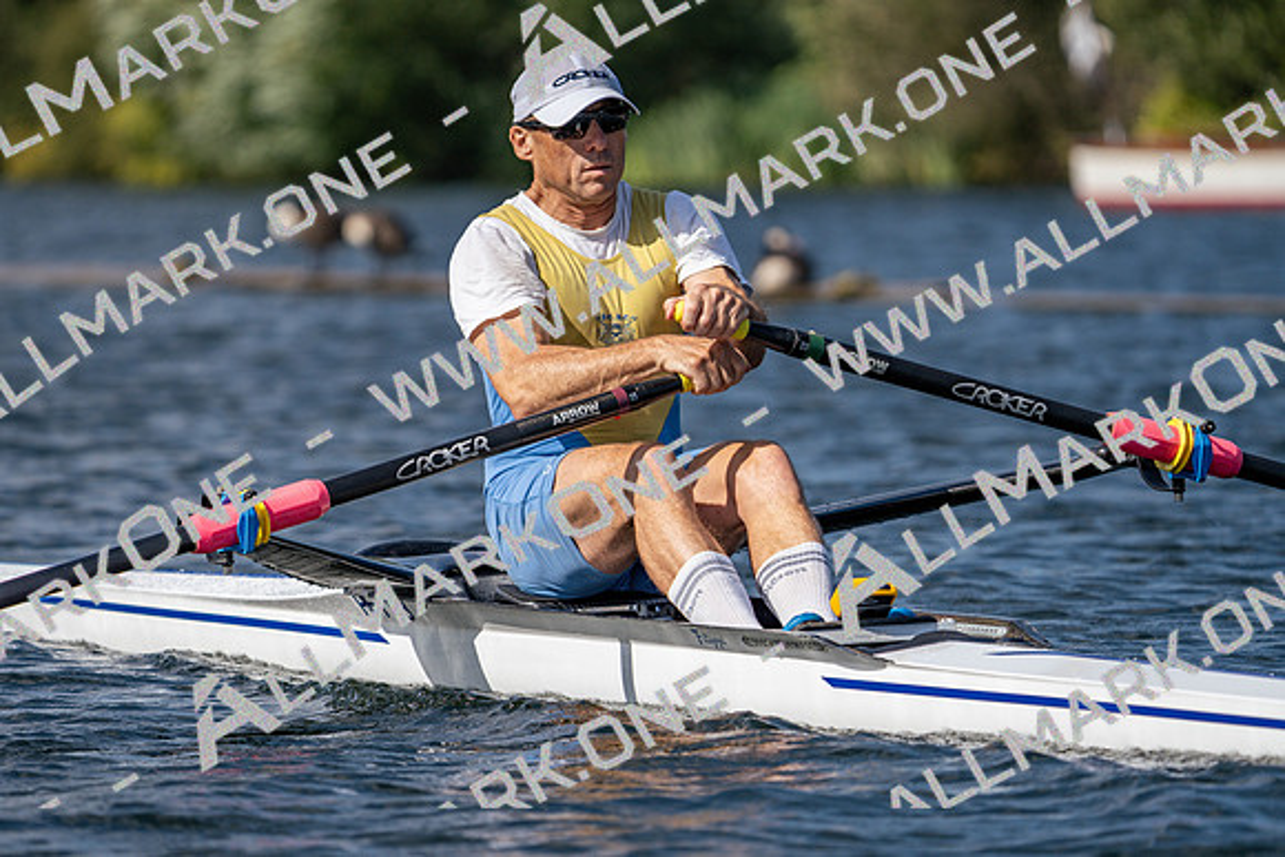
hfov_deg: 6.2
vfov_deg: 4.1
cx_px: 642
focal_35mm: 332
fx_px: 11853
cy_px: 428
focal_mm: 332
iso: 125
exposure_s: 1/1600
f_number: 6.3
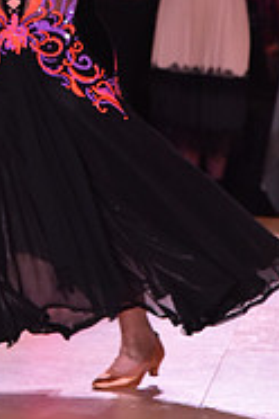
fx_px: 3452
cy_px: -90
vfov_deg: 6.9
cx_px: -48
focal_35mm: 297
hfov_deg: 4.6
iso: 2500
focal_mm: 95
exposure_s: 1/320
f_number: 6.3
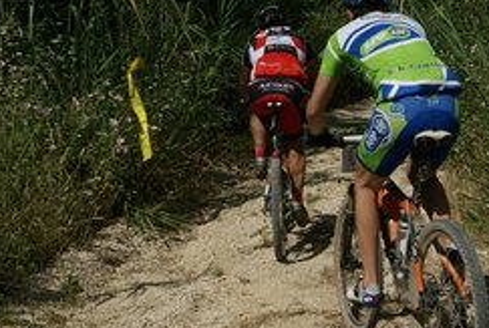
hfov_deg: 29.1
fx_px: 939
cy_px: 152
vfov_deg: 19.8
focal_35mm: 69
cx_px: 300
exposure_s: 1/1000
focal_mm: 28
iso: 100
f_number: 6.3
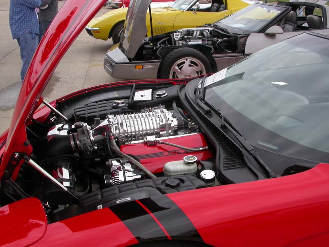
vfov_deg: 37.7
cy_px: 124
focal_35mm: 38
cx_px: 164
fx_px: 361
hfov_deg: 49.0
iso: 100
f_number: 6.7
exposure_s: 1/277
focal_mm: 7.85
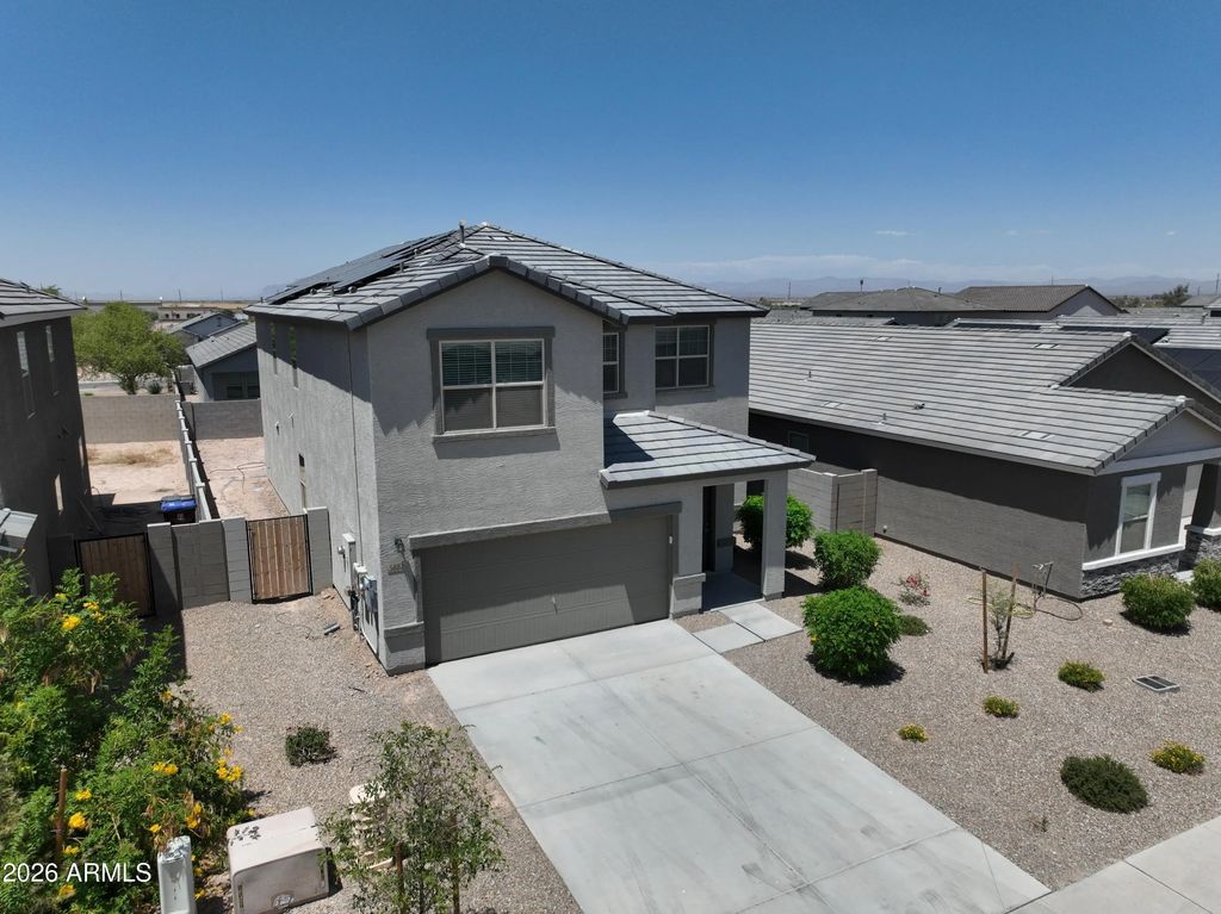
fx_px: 846
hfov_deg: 71.6
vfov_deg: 56.8
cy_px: 457
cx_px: 610
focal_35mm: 24
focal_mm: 12.29
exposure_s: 1/3200
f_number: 2.8
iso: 100
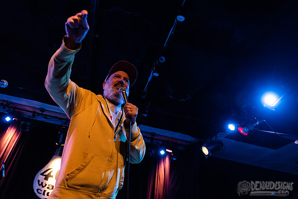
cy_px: 100
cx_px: 149
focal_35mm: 27
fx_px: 224
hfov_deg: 67.4
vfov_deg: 48.0
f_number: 3.2
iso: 2000
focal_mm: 27
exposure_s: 1/160
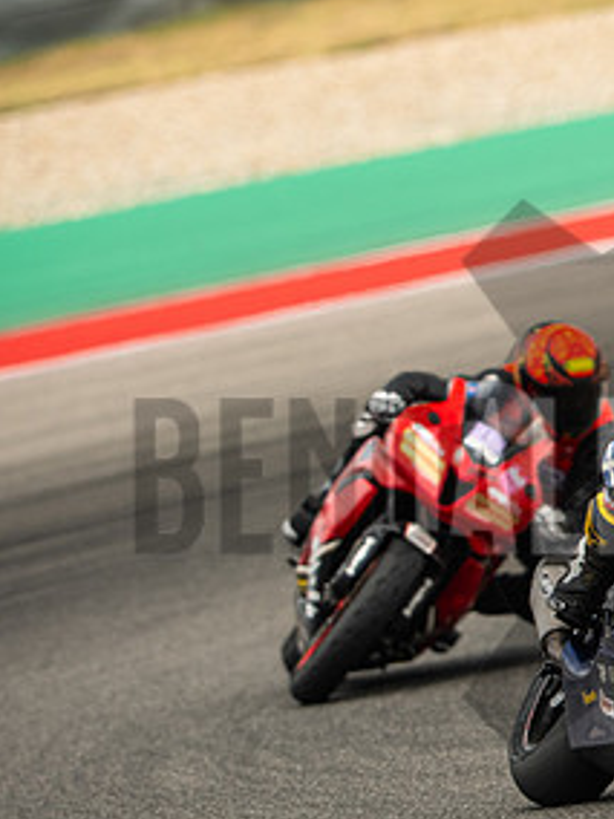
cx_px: 741
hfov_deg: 1.8
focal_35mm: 824
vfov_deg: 2.4
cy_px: 480
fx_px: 19488
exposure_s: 1/2000
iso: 400
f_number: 2.8
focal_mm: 280
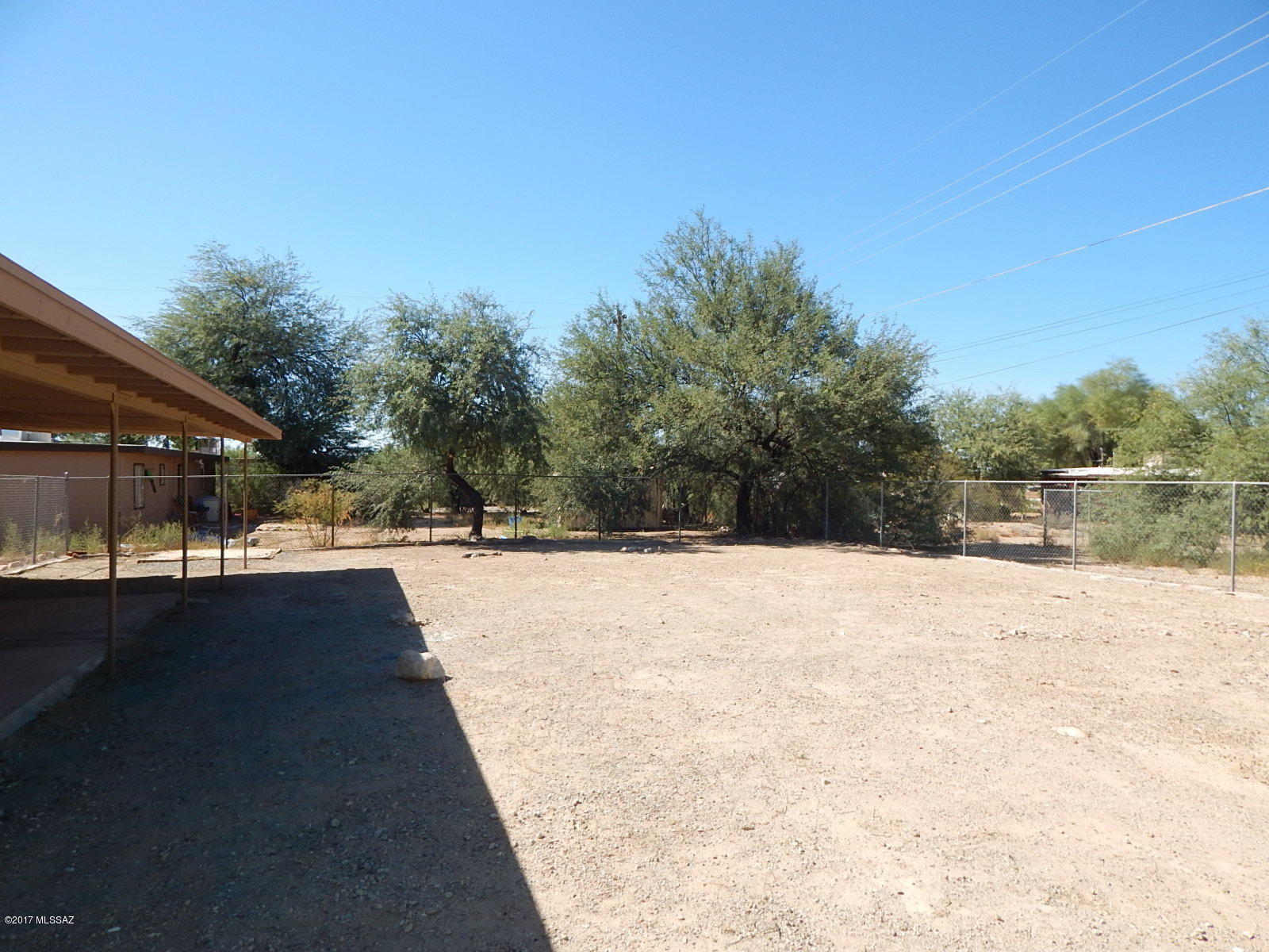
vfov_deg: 61.1
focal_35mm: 22
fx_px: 807
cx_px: 634
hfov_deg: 76.4
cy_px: 476
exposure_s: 1/1000
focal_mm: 4
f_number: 3
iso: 125
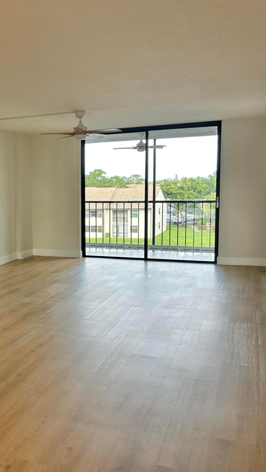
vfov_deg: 52.8
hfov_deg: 29.6
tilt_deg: -6.0
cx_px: 14
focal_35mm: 38
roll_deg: +1.5
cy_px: 235
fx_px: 476
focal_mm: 5.7
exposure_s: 1/167
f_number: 1.5
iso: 40
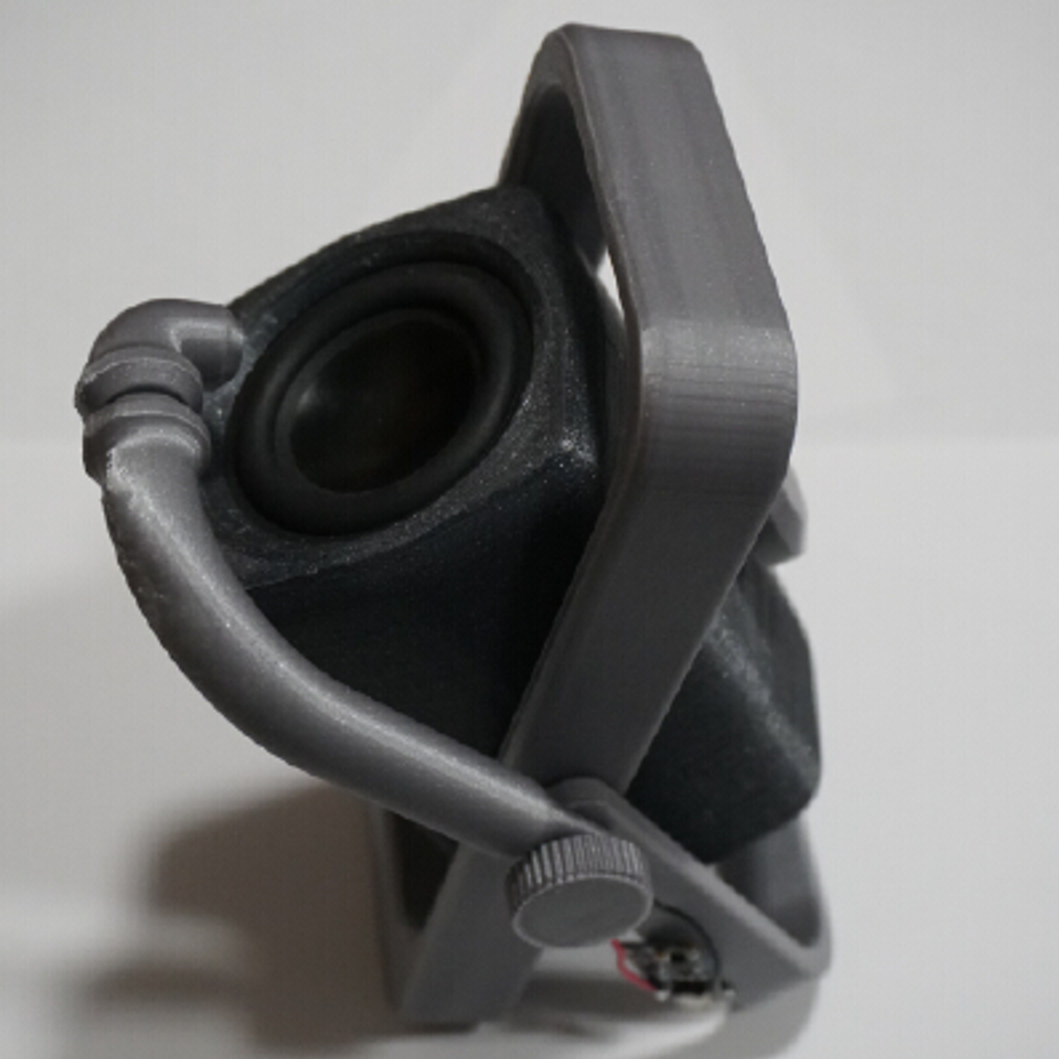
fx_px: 1869
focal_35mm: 54
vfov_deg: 31.6
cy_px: 528
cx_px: 496
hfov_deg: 31.6
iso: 3200
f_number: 4.5
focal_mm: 28
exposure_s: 1/60
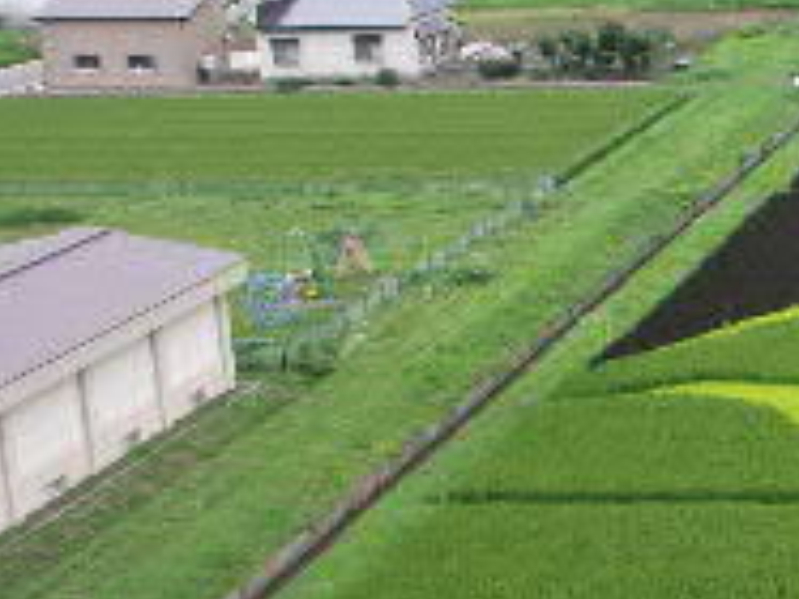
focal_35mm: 109
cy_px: 377
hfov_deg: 16.2
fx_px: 2514
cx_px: 1273
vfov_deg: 13.6
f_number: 4
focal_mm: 8.93
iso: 100
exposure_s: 1/350
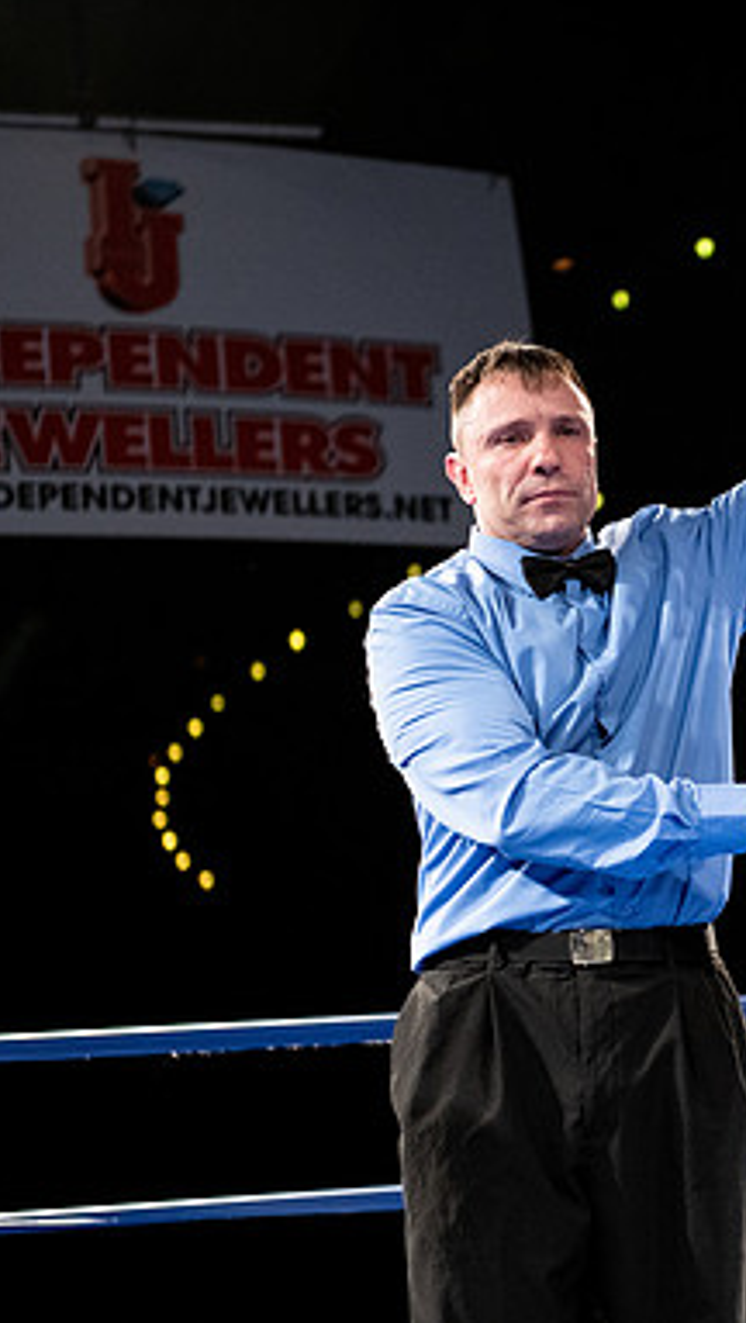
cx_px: 791
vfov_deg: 19.3
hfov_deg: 10.8
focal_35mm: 111
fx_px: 3896
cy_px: 662
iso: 2000
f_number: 2.8
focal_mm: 70
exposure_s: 1/1000
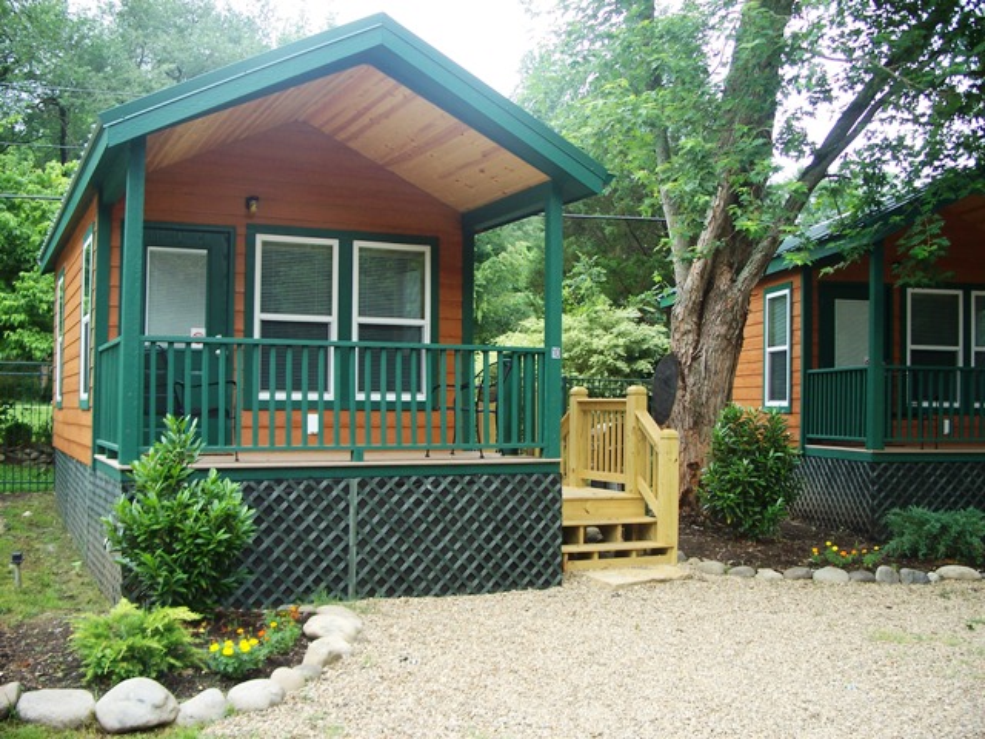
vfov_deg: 38.7
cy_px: 370
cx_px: 492
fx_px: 1053
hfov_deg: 50.1
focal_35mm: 37
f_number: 2.8
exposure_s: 1/80
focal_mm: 7.8
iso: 64
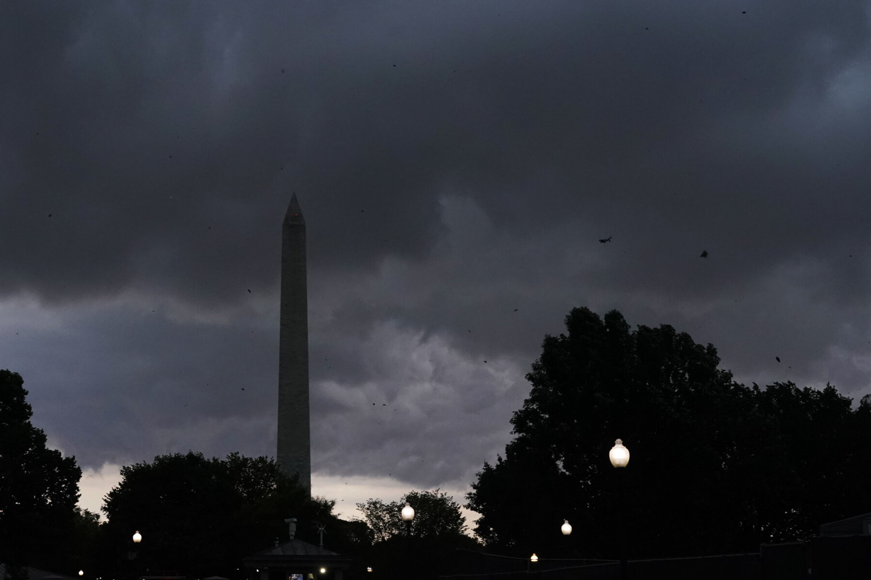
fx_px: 1524
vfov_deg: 21.5
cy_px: 369
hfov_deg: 31.6
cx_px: 287
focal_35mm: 63
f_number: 4
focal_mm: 44
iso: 3200
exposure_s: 1/250
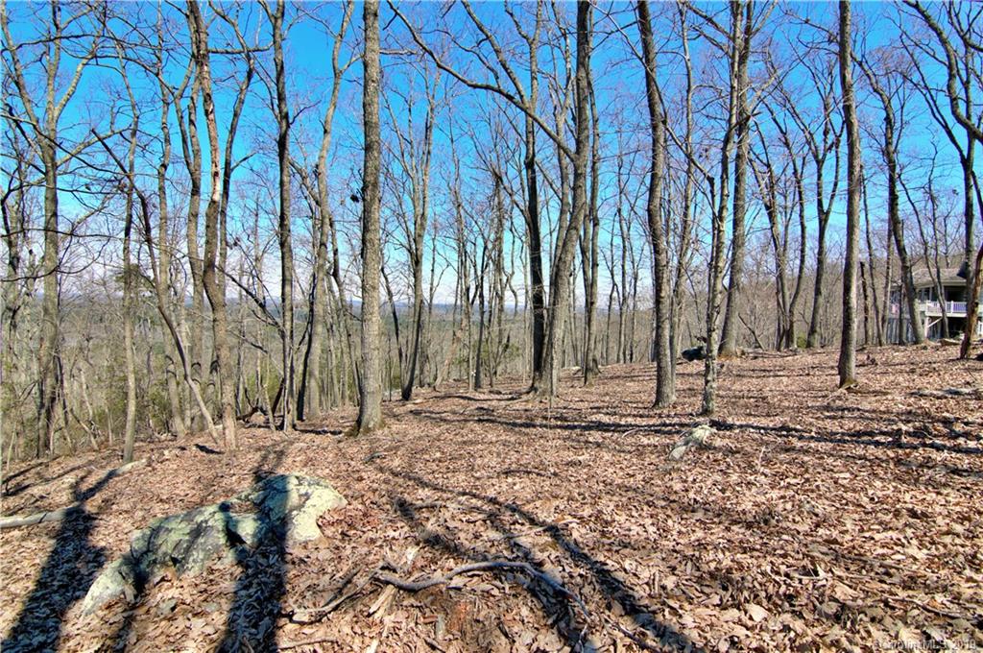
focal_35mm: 16
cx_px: 492
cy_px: 326
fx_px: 450
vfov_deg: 71.9
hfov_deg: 95.1
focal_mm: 11
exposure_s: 1/250
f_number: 5.6
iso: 100
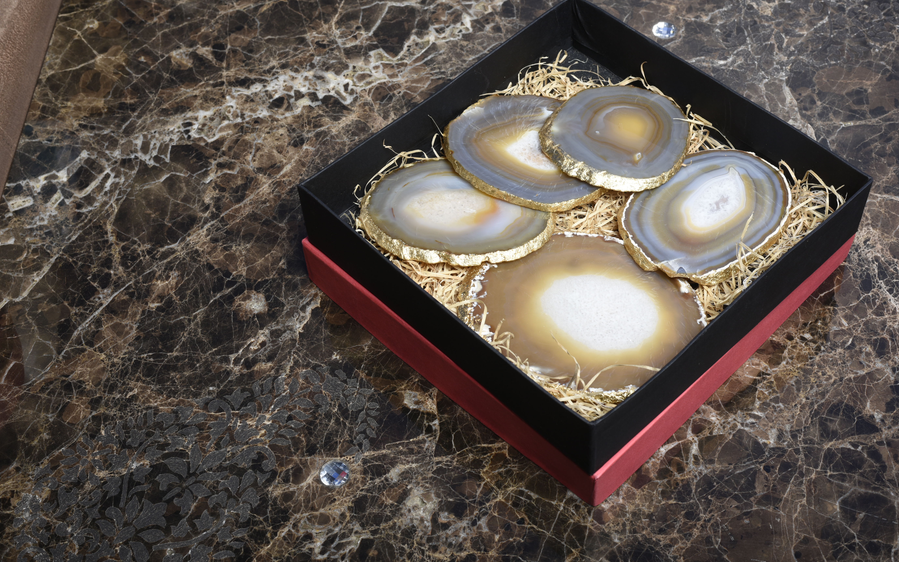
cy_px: 268
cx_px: 450
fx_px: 1250
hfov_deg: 39.6
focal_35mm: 51
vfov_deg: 25.3
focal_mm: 50
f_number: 10
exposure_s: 1/200
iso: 125
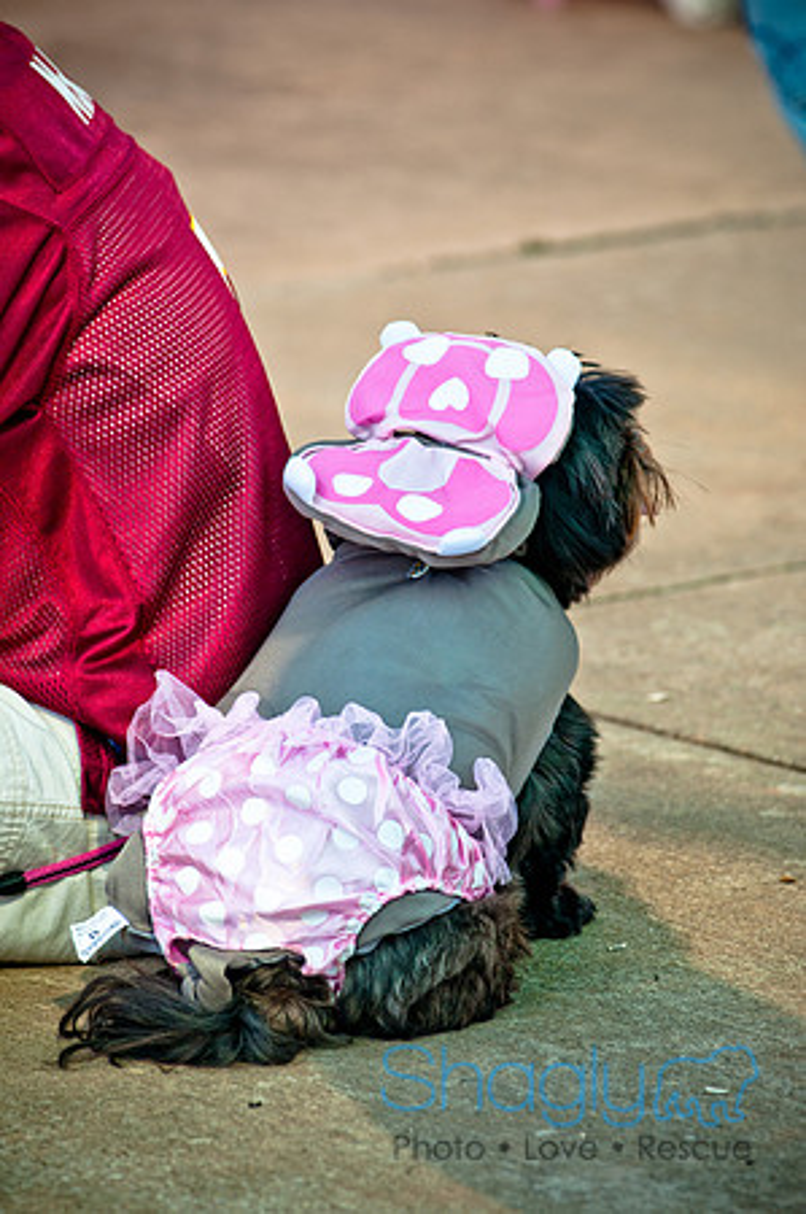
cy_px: 607
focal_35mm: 300
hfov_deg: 4.6
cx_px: 403
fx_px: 10098
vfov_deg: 6.9
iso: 400
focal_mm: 200
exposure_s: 1/400
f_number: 5
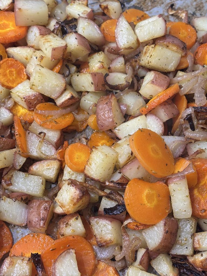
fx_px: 415
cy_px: 138
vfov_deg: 36.8
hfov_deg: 28.0
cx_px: 104
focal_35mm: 52
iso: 160
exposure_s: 1/50
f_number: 1.6
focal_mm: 5.96
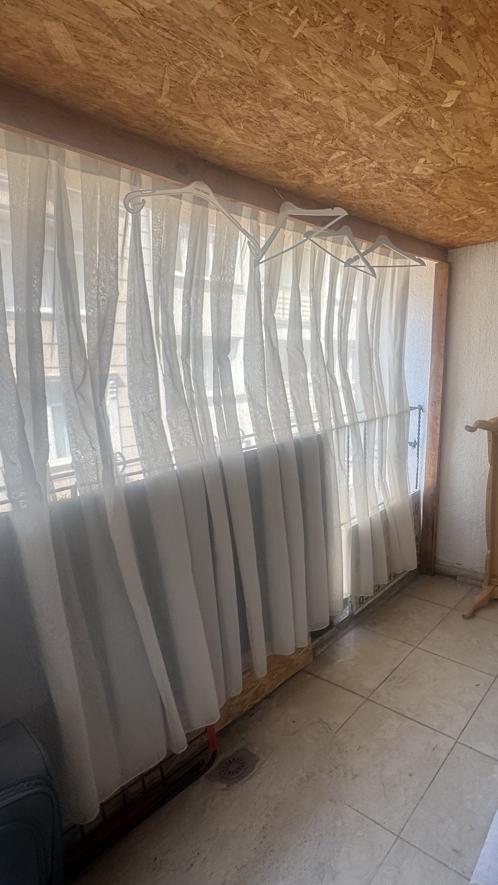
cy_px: 435
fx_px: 493
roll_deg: -2.4
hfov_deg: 50.2
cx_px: 403
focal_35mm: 21
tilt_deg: -10.9
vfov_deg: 83.8
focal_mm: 2.22
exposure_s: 1/113
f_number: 2.2
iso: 40
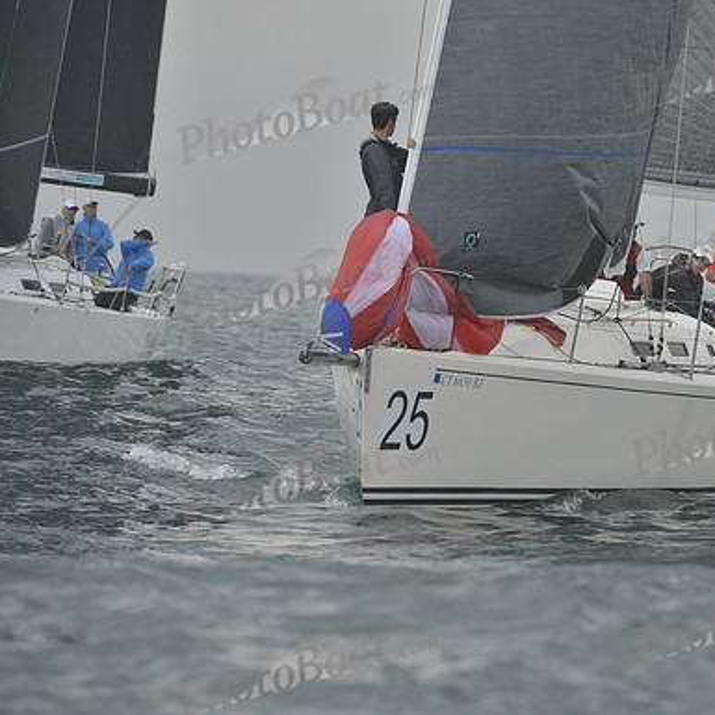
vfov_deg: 6.2
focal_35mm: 282
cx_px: 537
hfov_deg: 6.2
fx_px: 6590
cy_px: 358
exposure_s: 1/800
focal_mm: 220
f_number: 6.3
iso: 280
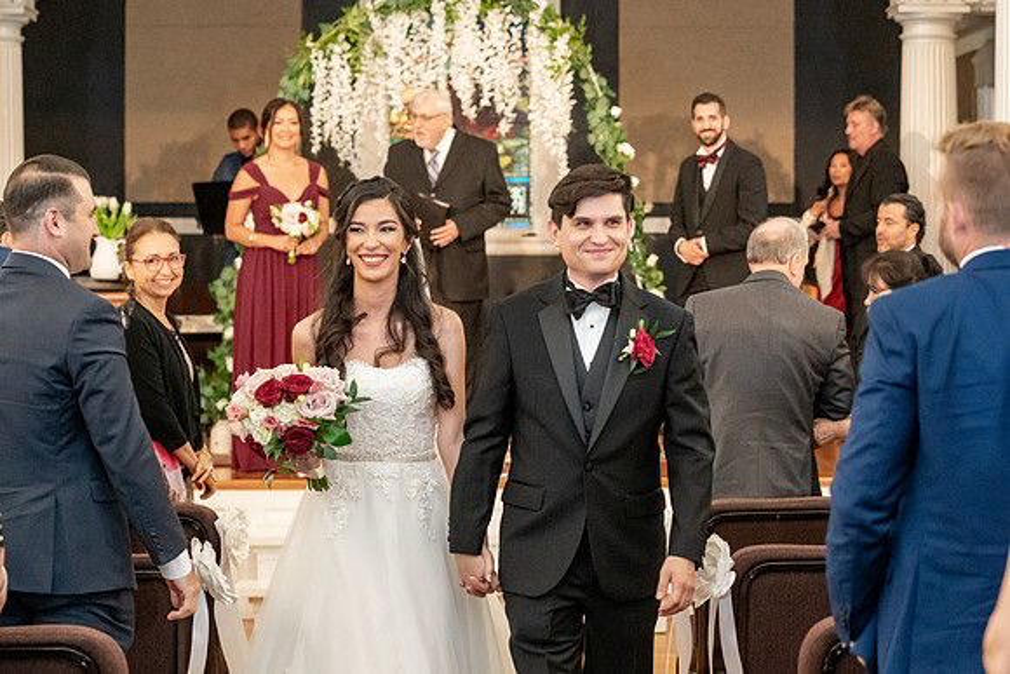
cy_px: 359
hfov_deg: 24.5
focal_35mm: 83
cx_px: 564
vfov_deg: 16.5
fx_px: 2326
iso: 8000
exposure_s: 1/200
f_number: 4
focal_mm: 73
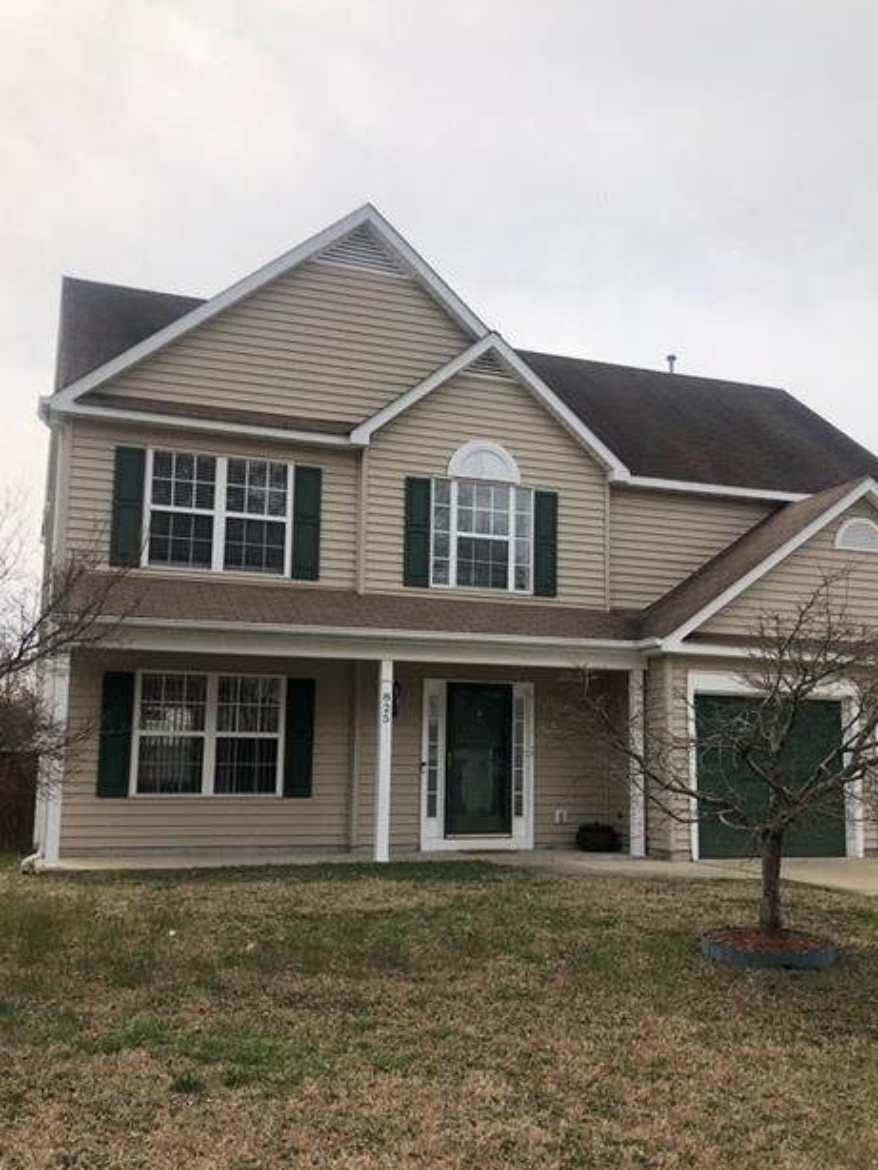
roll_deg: -1.5
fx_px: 1183
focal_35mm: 35
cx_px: 503
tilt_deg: +7.1
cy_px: 619
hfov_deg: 40.6
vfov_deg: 52.6
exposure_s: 1/2558
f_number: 1.8
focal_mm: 4
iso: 20
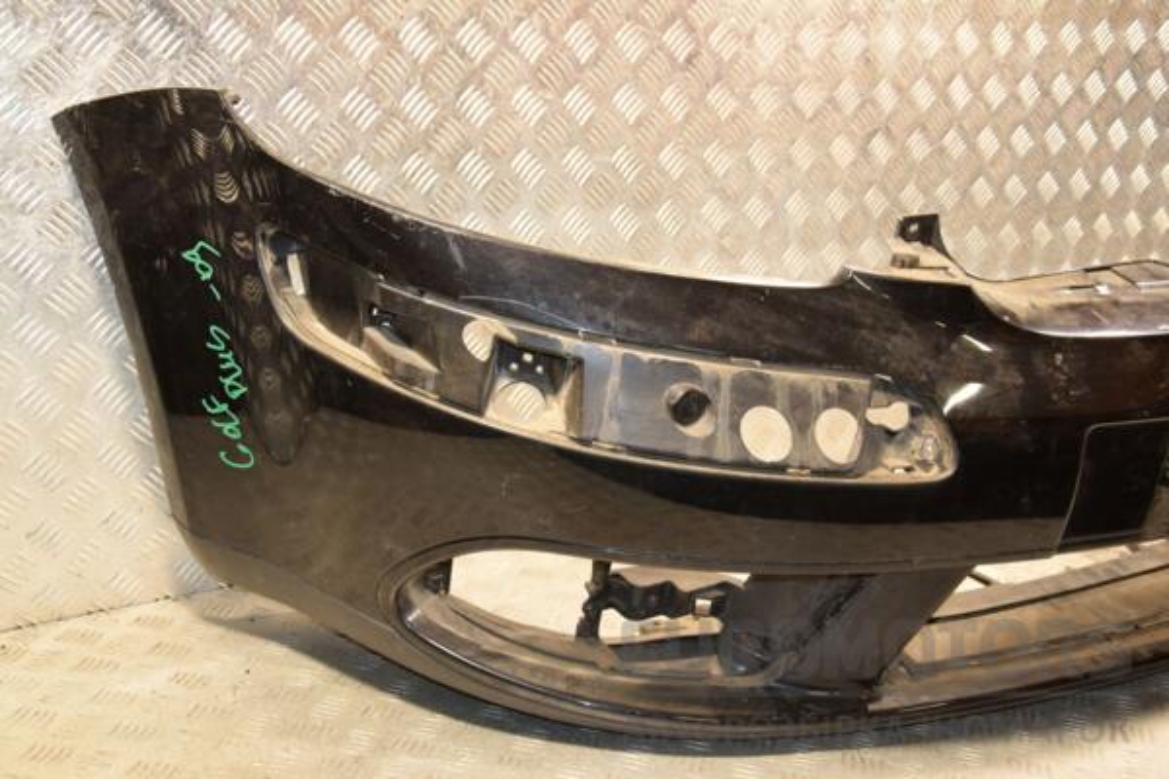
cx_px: 584
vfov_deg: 31.9
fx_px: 1364
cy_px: 390
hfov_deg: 46.4
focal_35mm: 42
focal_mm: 28
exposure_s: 1/100
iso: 800
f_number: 5
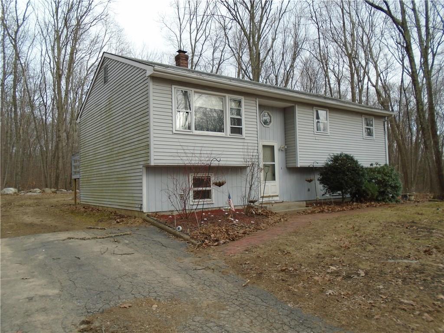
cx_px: 222
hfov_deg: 67.3
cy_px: 166
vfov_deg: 53.1
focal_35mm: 26
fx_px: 333
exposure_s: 1/320
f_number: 3.2
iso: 100
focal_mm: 4.6
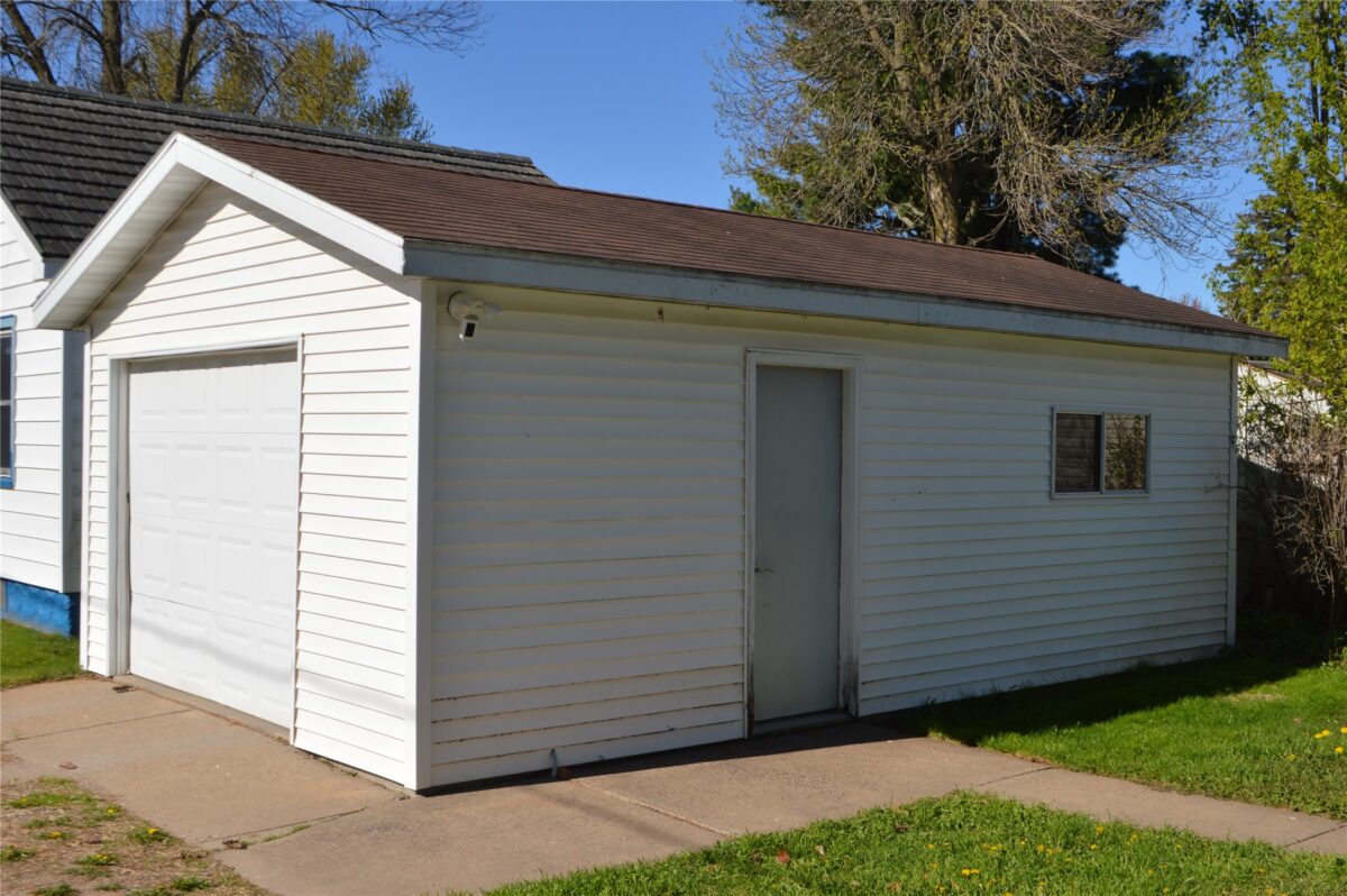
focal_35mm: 39
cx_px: 674
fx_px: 1458
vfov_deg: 34.2
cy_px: 448
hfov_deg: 49.6
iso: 100
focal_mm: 26
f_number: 10
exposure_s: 1/200
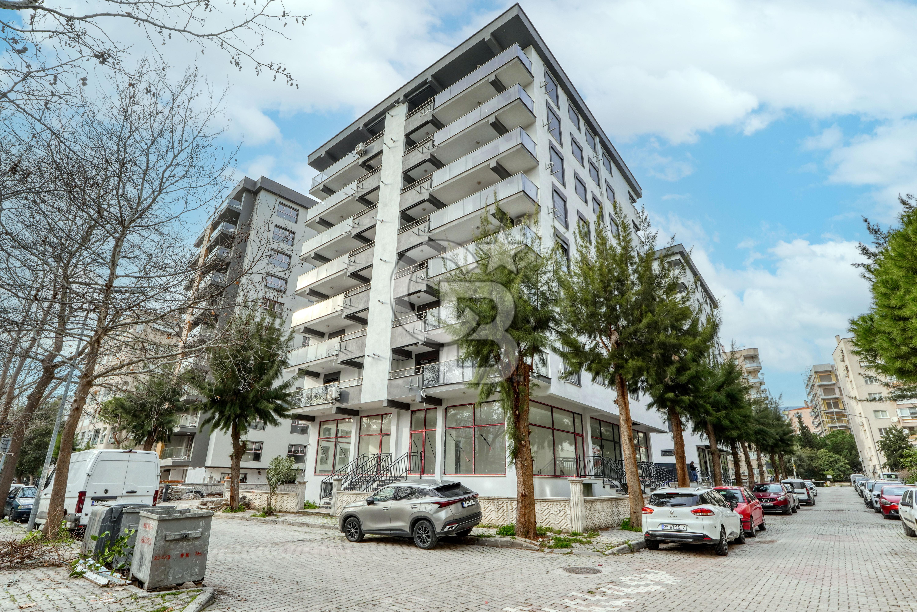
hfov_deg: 100.4
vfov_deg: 77.3
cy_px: 306
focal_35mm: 15
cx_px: 458
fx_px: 382
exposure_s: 1/30
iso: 400
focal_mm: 10
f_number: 10
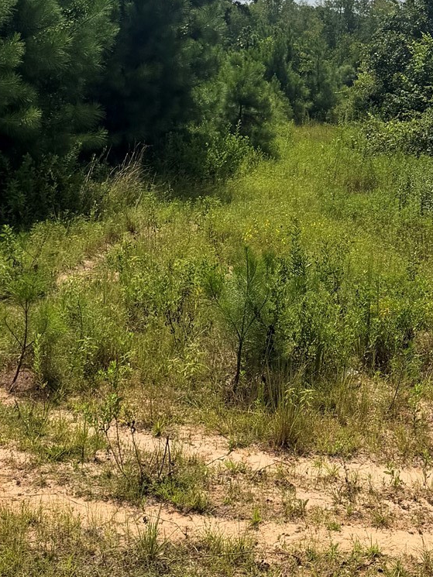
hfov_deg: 21.9
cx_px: 361
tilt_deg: -5.1
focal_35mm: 66
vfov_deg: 28.9
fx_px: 1100
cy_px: 143
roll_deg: +0.6
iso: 80
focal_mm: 6.76
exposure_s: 1/10309
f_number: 1.78
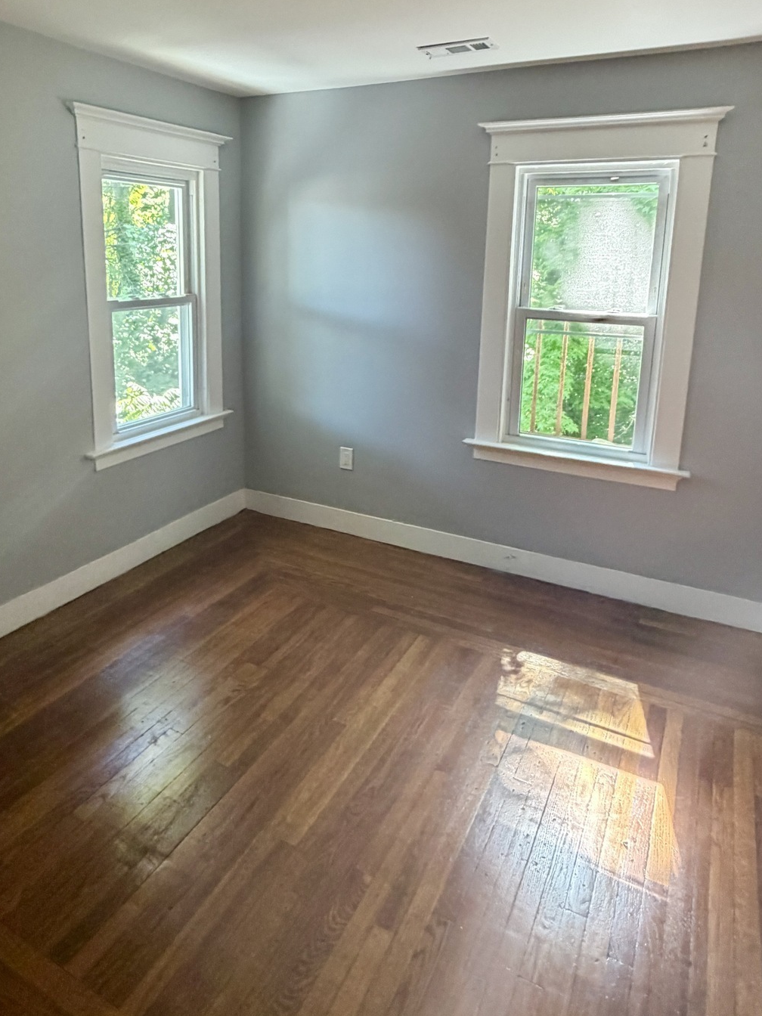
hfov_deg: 56.8
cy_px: 389
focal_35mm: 24
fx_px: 704
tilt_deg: -12.1
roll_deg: -0.7
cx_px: 353
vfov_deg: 70.6
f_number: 2.2
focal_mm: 2.22
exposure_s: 1/60
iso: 320
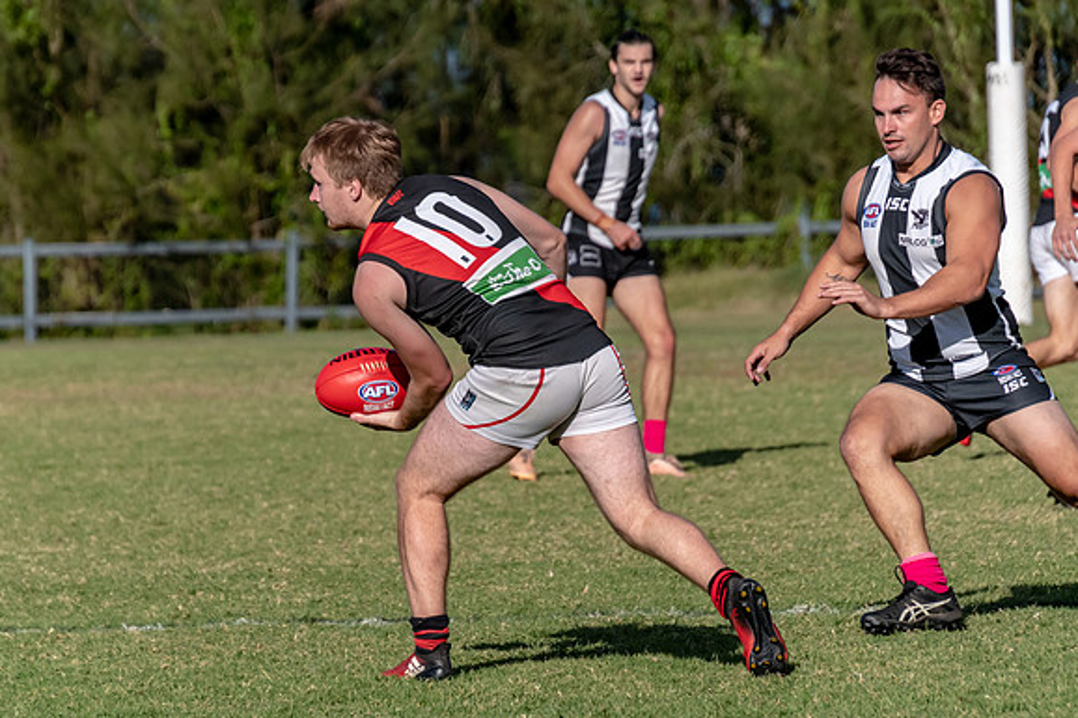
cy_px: 420
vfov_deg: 3.5
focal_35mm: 388
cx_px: 446
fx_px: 11614
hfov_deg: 5.3
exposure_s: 1/5000
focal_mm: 220
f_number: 6.3
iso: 800
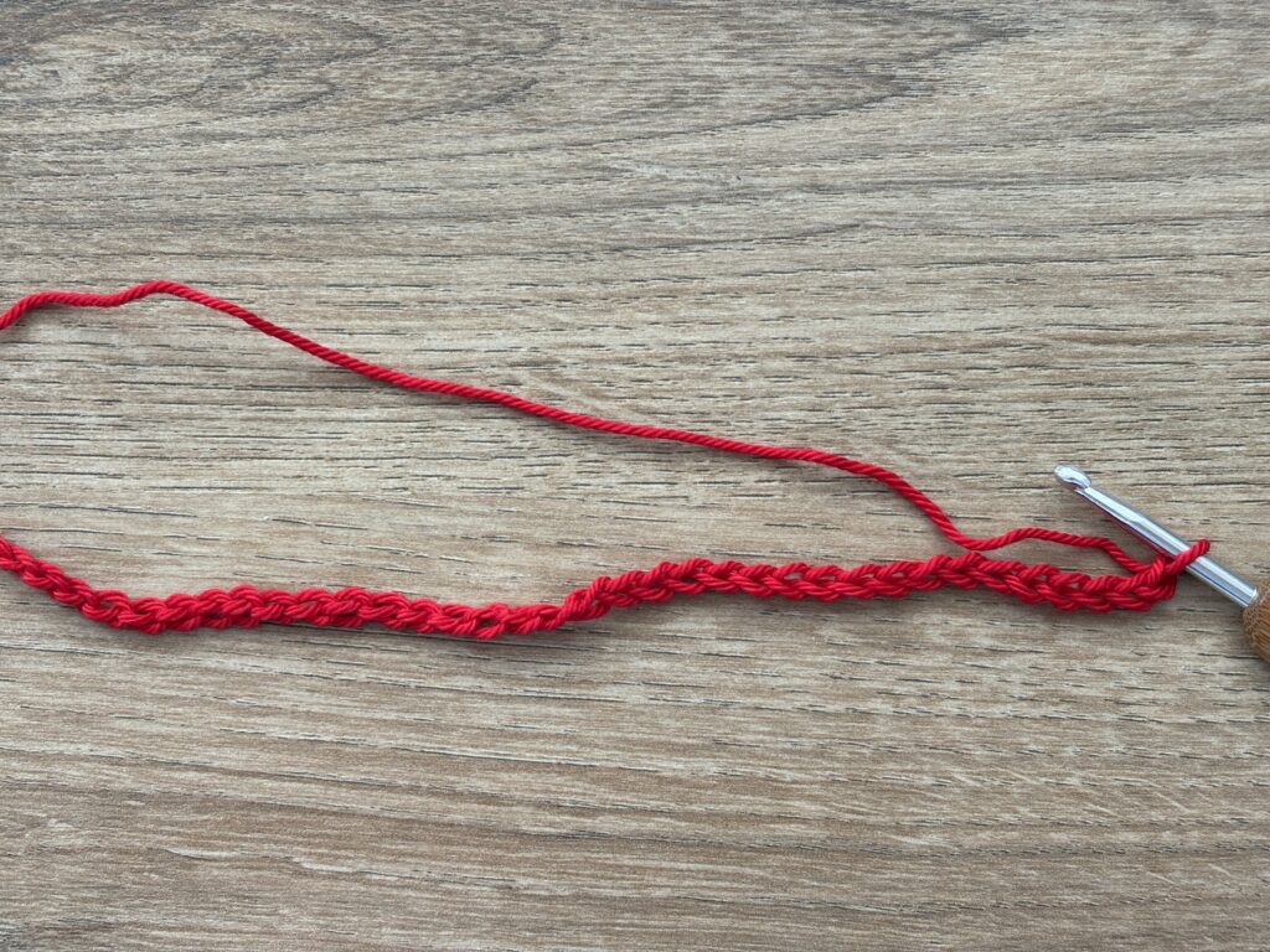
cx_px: 635
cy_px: 476
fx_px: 1908
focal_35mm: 52
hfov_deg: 36.8
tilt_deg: -83.9
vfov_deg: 28.0
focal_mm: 5.96
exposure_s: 1/119
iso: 50
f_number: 1.6
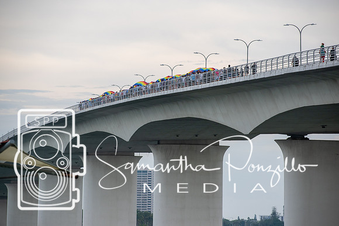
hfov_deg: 10.5
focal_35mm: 195
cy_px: 113
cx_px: 170
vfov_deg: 7.0
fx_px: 1837
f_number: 5.6
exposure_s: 1/500
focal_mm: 130
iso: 220
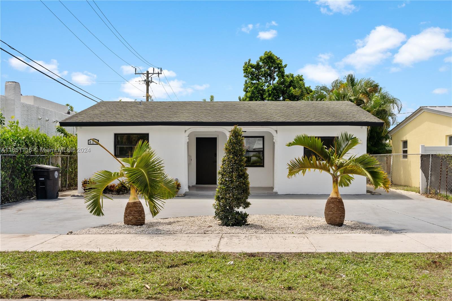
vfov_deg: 37.8
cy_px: 150
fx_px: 439
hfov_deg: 54.4
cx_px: 226
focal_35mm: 35
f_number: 9
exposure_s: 1/200
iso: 100
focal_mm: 35
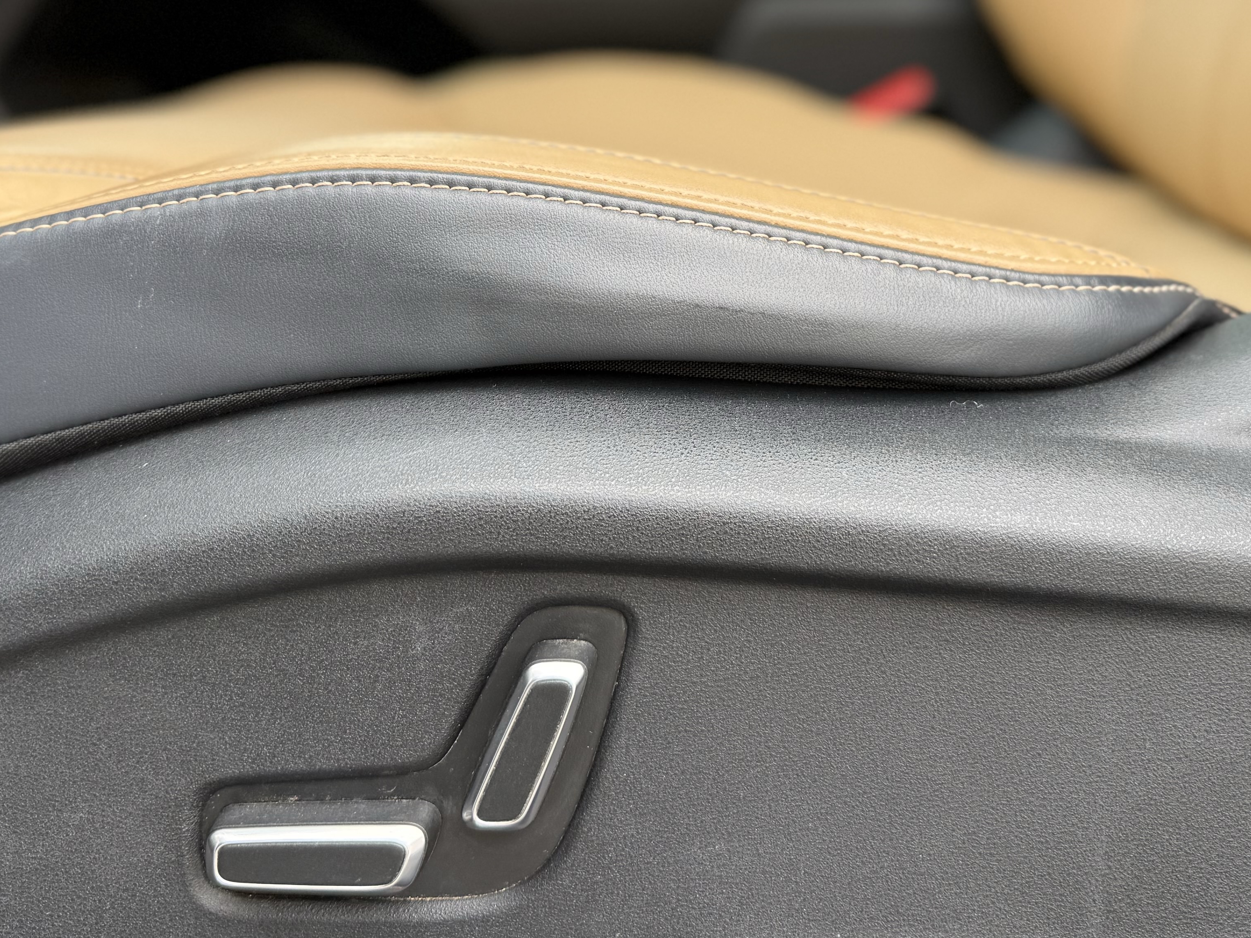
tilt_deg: -2.6
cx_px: 682
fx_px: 1626
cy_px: 91
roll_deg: +1.2
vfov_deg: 30.7
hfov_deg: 42.0
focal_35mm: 45
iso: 64
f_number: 1.78
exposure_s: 1/199
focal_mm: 6.76
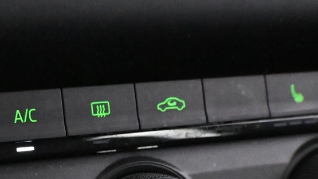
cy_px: 182
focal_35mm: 112
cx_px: 63
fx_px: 947
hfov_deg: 18.9
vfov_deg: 10.7
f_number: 4.2
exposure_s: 1/60
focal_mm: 24.5
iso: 12800
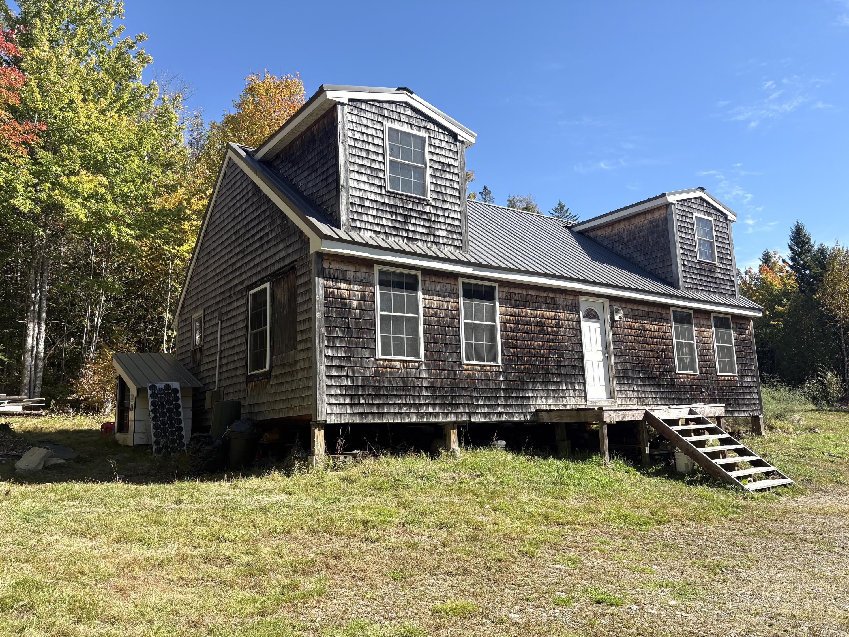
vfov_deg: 53.1
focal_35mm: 26
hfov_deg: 67.3
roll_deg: +2.6
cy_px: 318
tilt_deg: +9.3
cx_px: 424
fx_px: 638
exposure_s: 1/1799
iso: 50
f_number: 1.6
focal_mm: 5.96
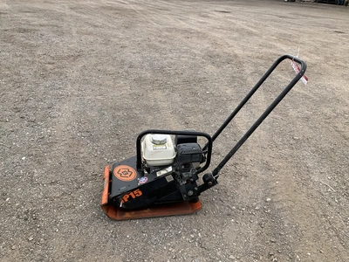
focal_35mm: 29
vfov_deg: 48.2
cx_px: 174
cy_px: 131
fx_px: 292
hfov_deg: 61.7
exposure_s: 1/1015
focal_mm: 3
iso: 25
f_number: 1.8
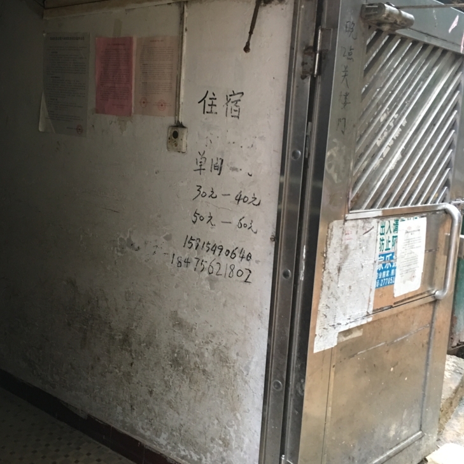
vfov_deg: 46.0
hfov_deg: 46.0
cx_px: 227
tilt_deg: -6.2
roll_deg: -3.8
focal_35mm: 36
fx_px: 546
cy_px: 211
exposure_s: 1/17
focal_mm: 4.15
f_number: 2.2
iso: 125
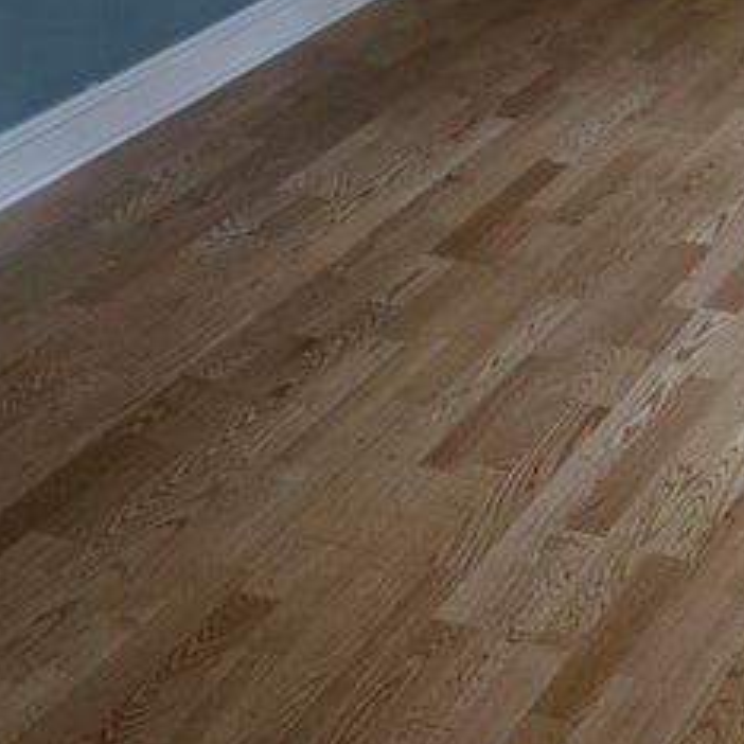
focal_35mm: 74
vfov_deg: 23.2
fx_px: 1799
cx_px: 920
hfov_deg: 21.5
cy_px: 223
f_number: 1.8
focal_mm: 5.4
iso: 320
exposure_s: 1/120
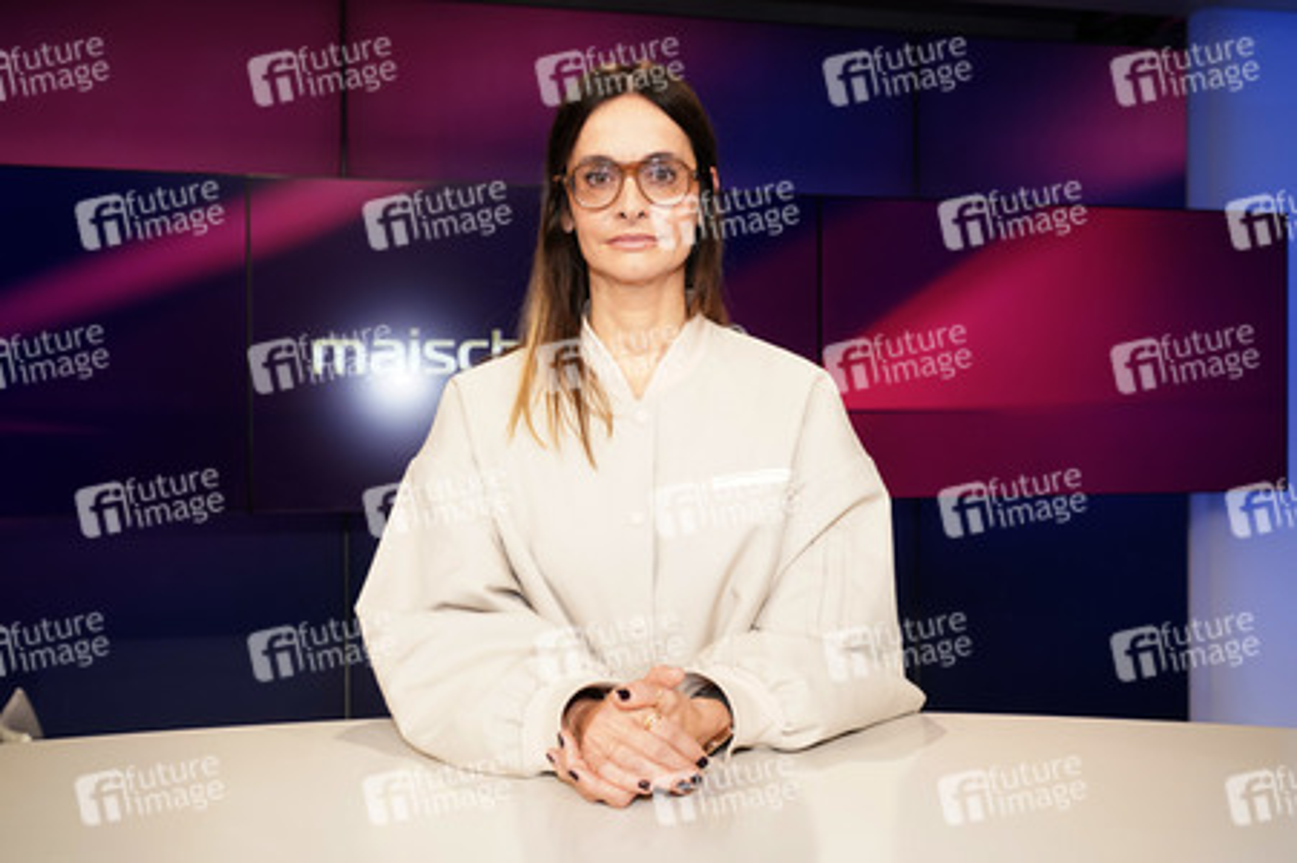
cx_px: 648
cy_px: 432
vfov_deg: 43.5
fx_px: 1080
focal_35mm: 30
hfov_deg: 62.0
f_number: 5
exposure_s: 1/125
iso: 2000
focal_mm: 30
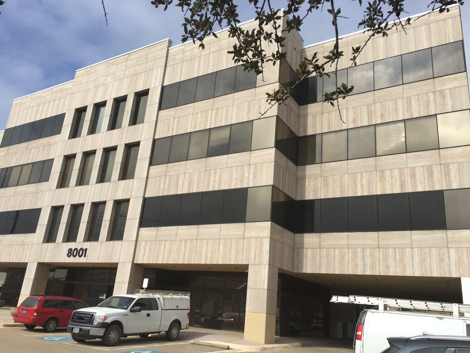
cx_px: 235
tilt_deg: +18.3
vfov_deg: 48.2
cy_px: 176
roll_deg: -5.8
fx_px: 394
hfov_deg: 61.7
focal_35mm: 29
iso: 32
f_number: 2.2
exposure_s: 1/2825
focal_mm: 4.15
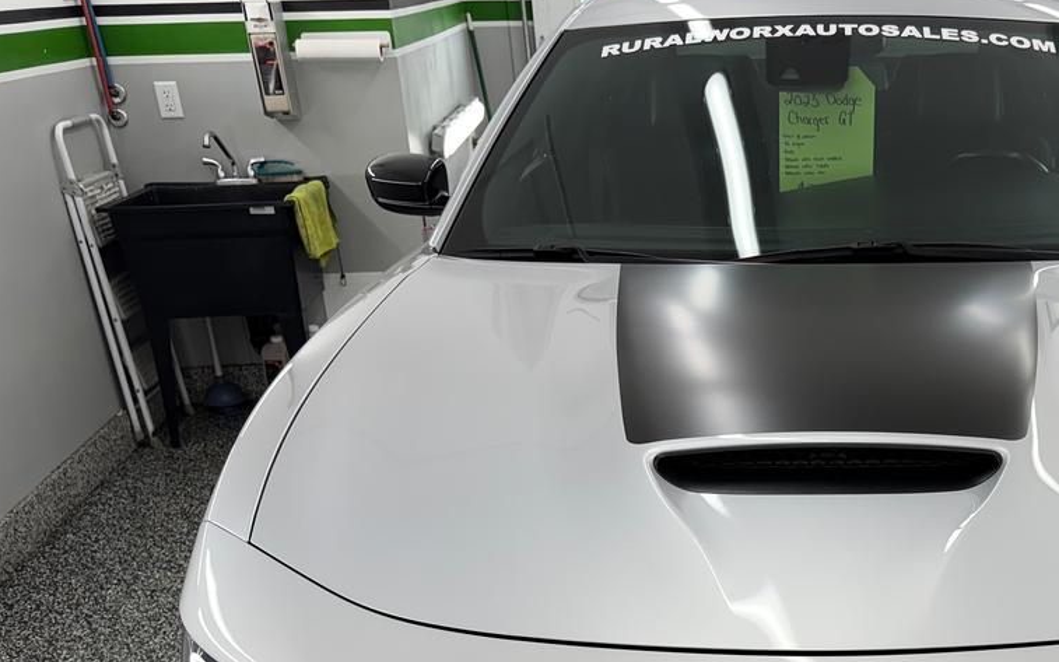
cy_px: 585
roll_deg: +0.7
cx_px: 824
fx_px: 1241
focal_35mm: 43
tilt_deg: -25.3
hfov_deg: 44.3
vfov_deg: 28.8
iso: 64
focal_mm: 6.76
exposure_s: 1/180
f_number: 1.78
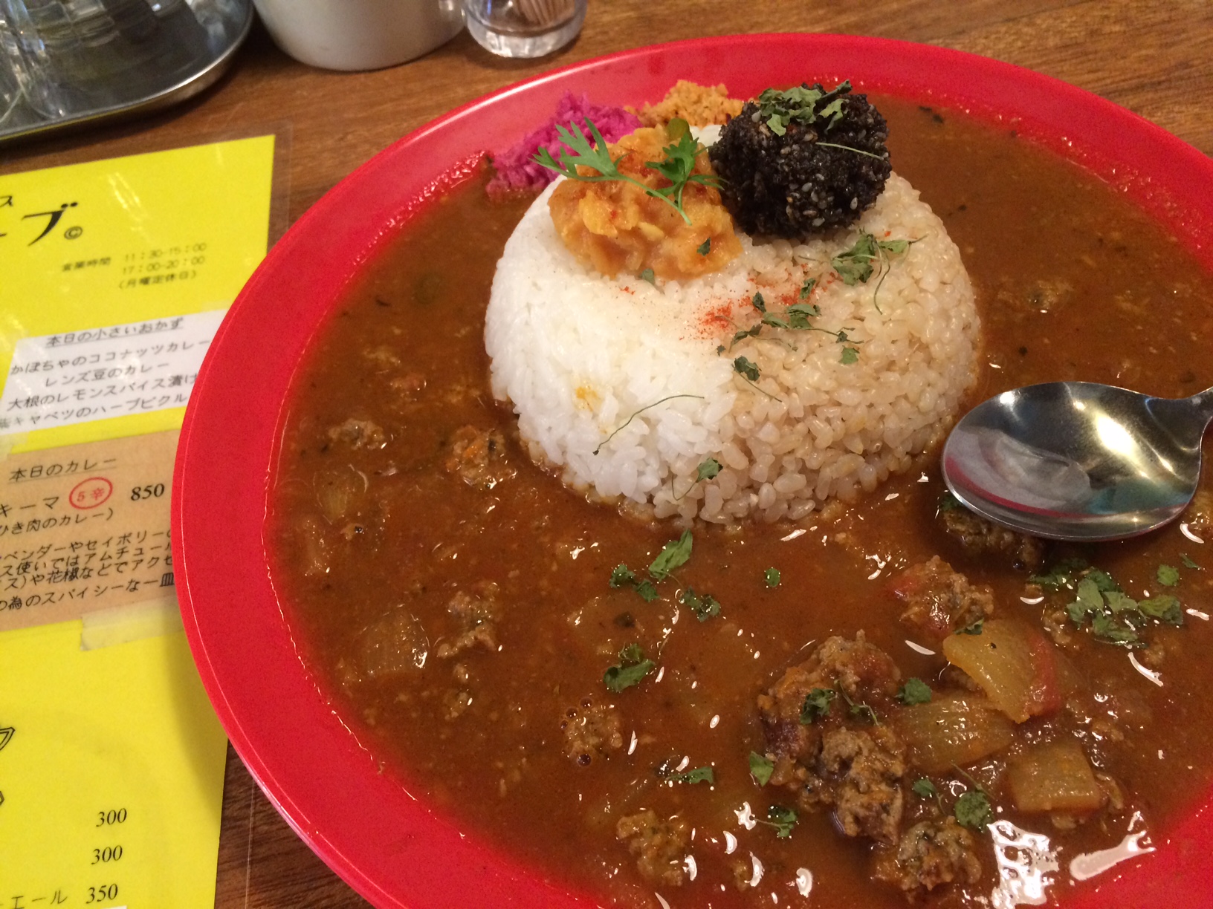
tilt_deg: -54.7
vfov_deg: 48.2
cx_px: 606
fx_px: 1016
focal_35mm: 29
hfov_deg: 61.7
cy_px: 454
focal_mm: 4.15
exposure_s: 1/30
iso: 200
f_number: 2.2
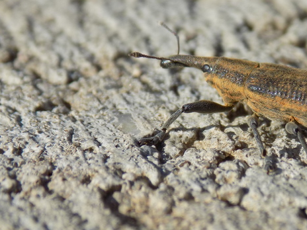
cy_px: 97
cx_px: 276
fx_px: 1925
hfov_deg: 9.1
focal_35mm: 217
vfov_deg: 6.8
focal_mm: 20.9
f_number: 4.8
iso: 80
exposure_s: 1/640
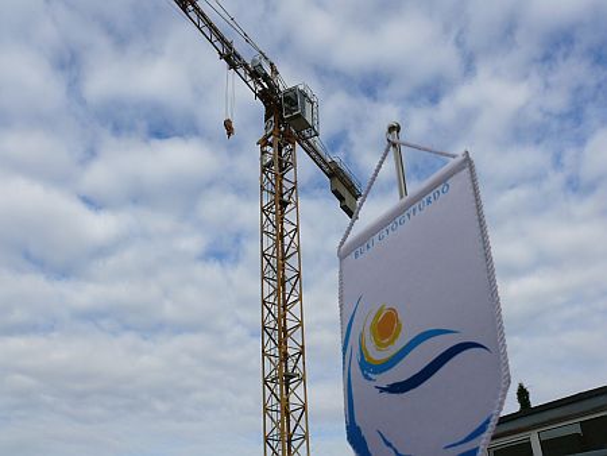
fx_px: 614
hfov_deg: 52.6
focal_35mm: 35
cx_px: 304
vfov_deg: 40.7
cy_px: 228
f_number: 7.1
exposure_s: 1/400
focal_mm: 7.4
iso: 100
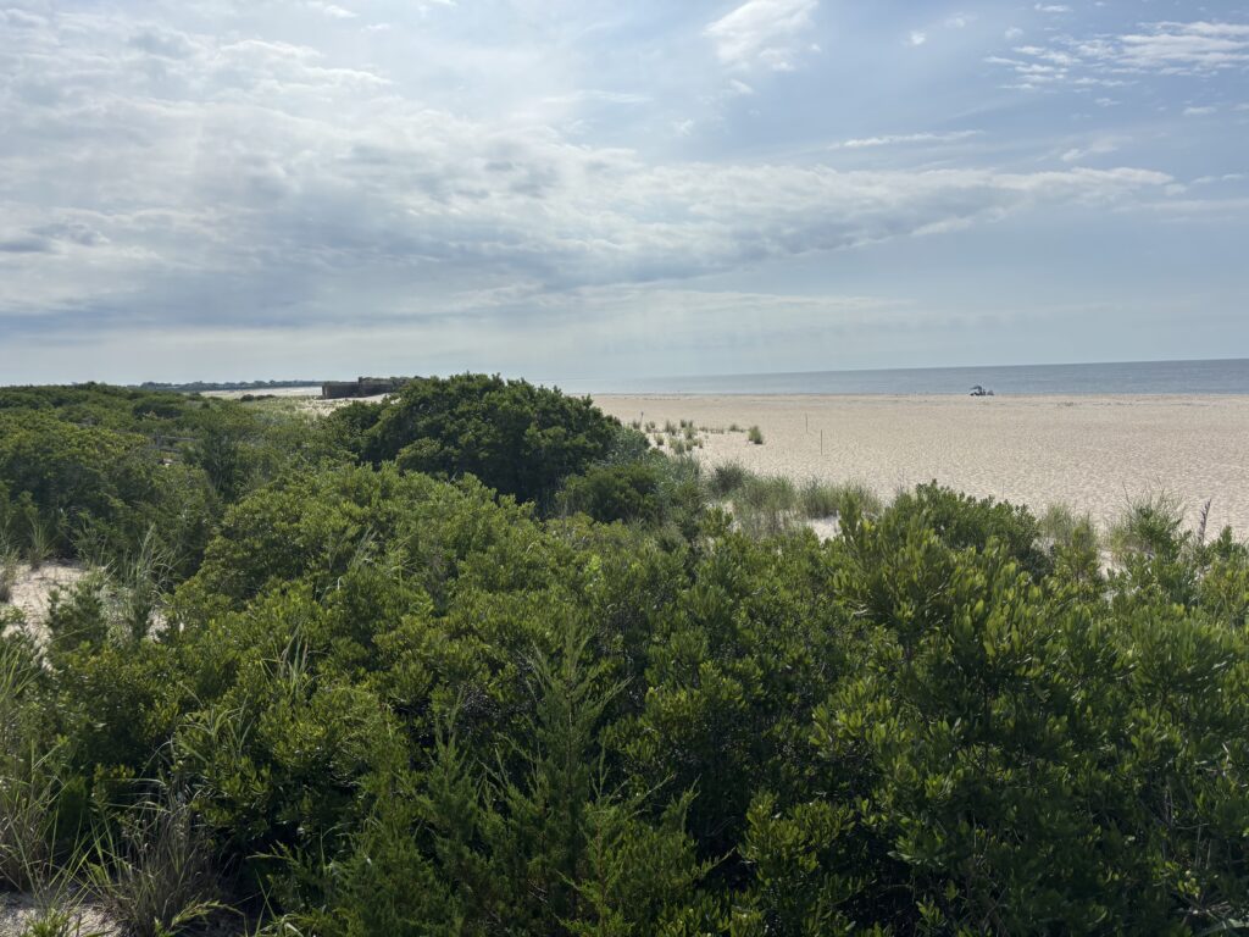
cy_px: 468
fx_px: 938
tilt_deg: -5.5
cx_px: 624
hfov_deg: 67.3
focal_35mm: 26
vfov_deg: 53.1
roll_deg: +1.0
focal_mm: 5.96
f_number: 1.6
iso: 50
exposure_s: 1/9091
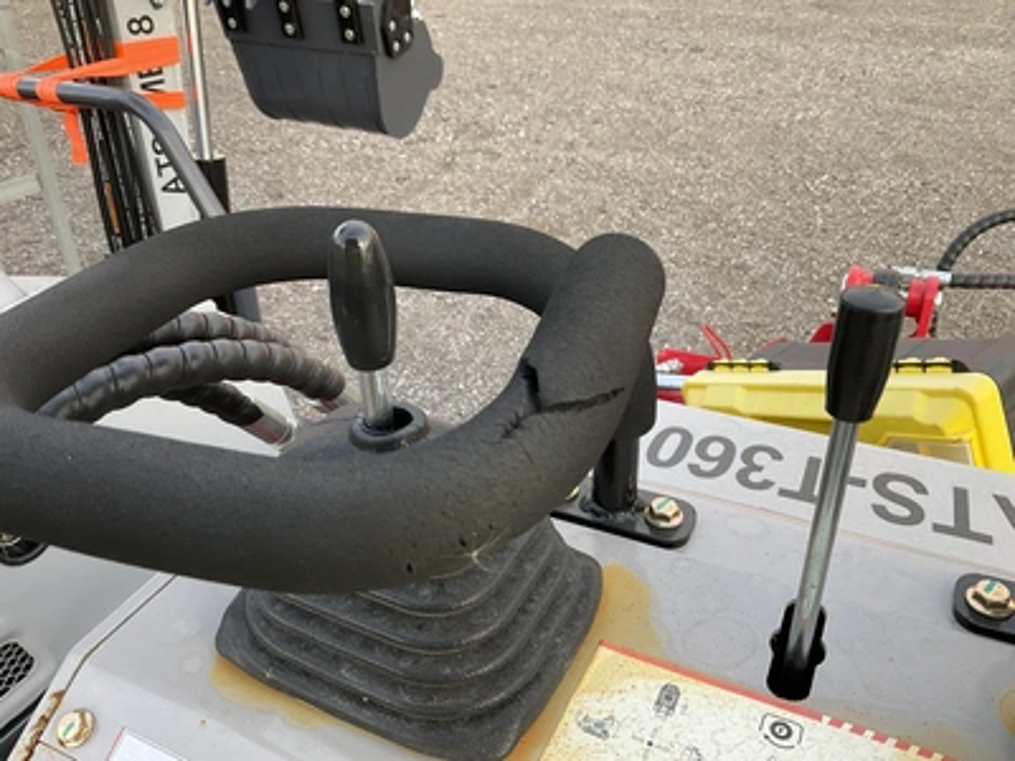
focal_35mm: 29
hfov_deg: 61.7
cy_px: 380
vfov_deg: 48.2
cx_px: 508
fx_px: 850
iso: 40
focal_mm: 3
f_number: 1.8
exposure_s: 1/122
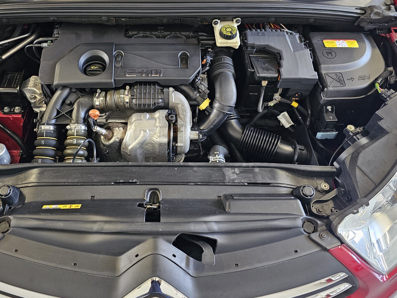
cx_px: 156
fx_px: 367
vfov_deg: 43.7
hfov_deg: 56.3
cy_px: 108
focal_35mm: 32
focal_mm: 6.3
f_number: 1.7
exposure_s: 1/24
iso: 640
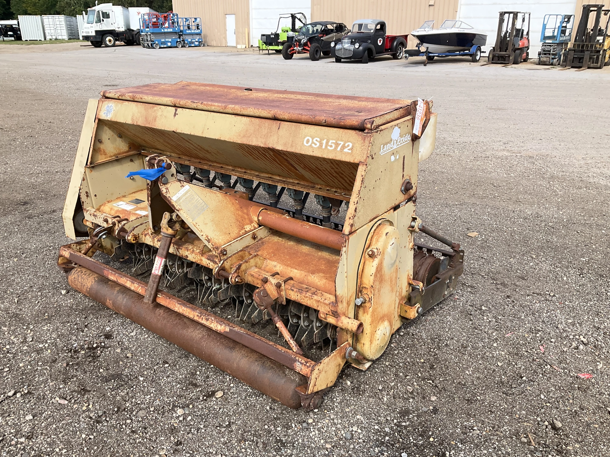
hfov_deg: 61.7
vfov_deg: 48.2
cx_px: 305
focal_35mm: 29
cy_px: 228
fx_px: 511
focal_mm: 3
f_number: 1.8
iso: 25
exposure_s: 1/962
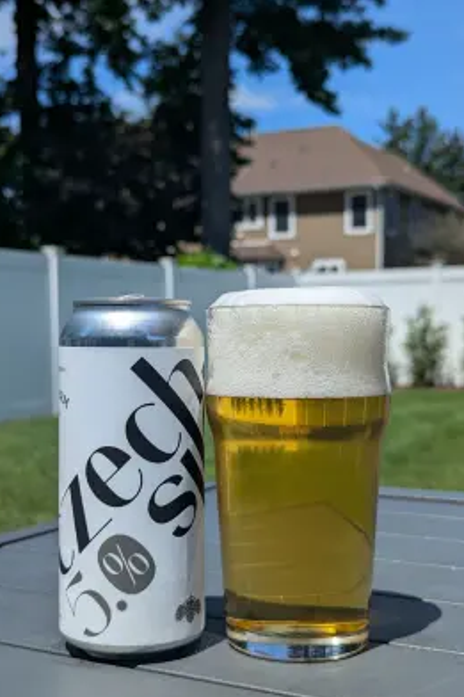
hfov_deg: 26.5
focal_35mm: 51
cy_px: 354
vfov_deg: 38.9
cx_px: 234
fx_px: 987
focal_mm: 6.81
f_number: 1.85
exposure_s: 1/4739
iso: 51
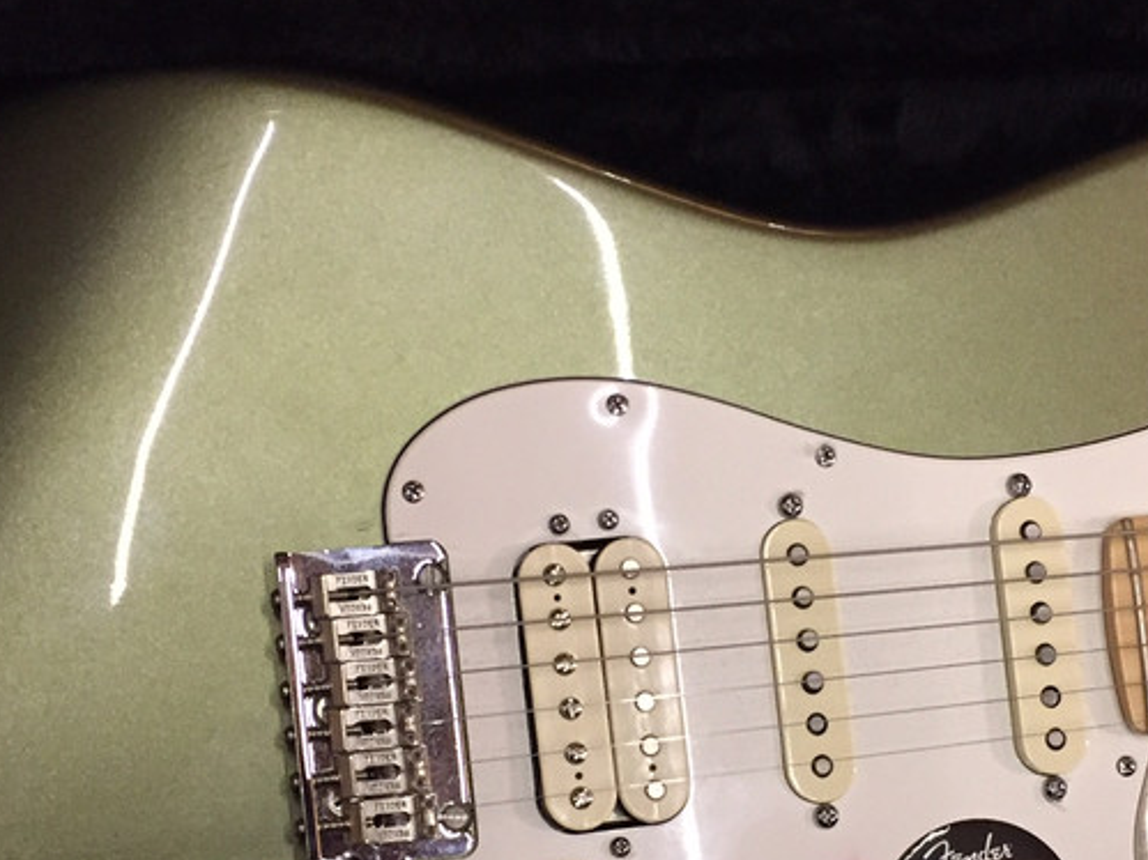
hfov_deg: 31.1
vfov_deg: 23.3
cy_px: 685
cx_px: 717
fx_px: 2056
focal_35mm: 62
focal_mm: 4.15
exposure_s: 1/17
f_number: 2.2
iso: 250
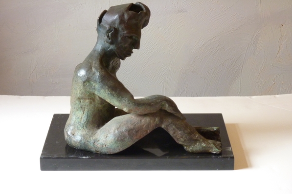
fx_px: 762
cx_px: 146
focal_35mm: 94
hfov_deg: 21.7
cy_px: 107
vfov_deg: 14.5
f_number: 4.3
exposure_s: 1/20
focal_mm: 14.7
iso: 400
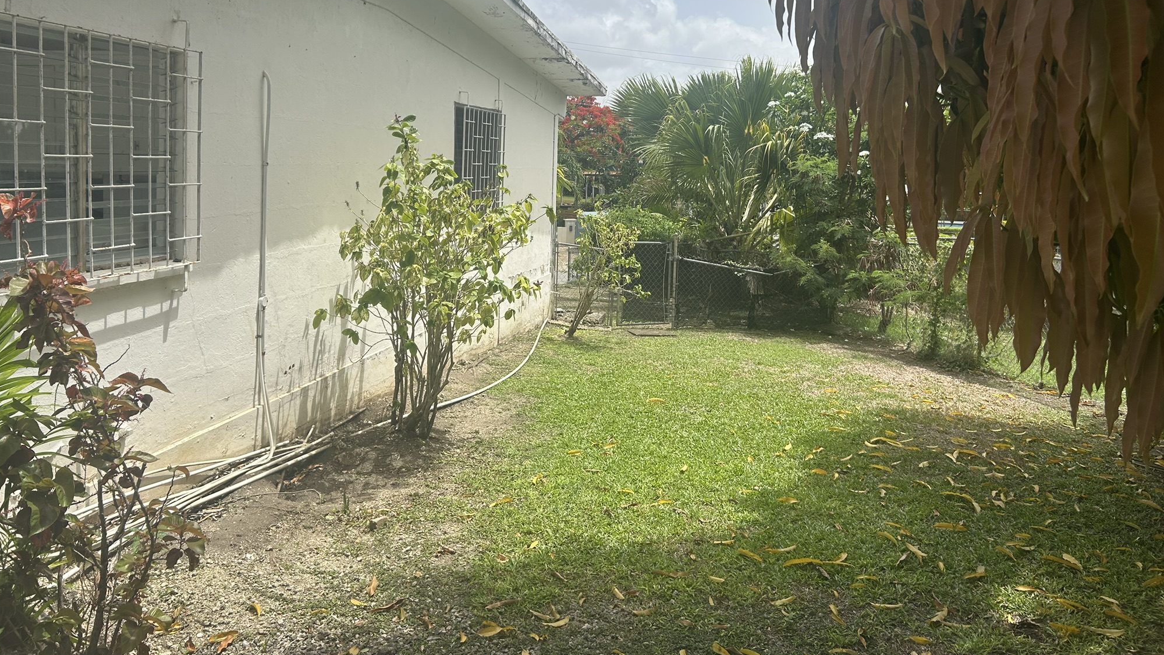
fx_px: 895
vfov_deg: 39.7
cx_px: 578
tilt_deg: -3.4
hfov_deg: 66.1
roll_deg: -1.4
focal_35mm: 29
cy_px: 215
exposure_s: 1/2994
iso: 50
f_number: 1.5
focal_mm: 5.7
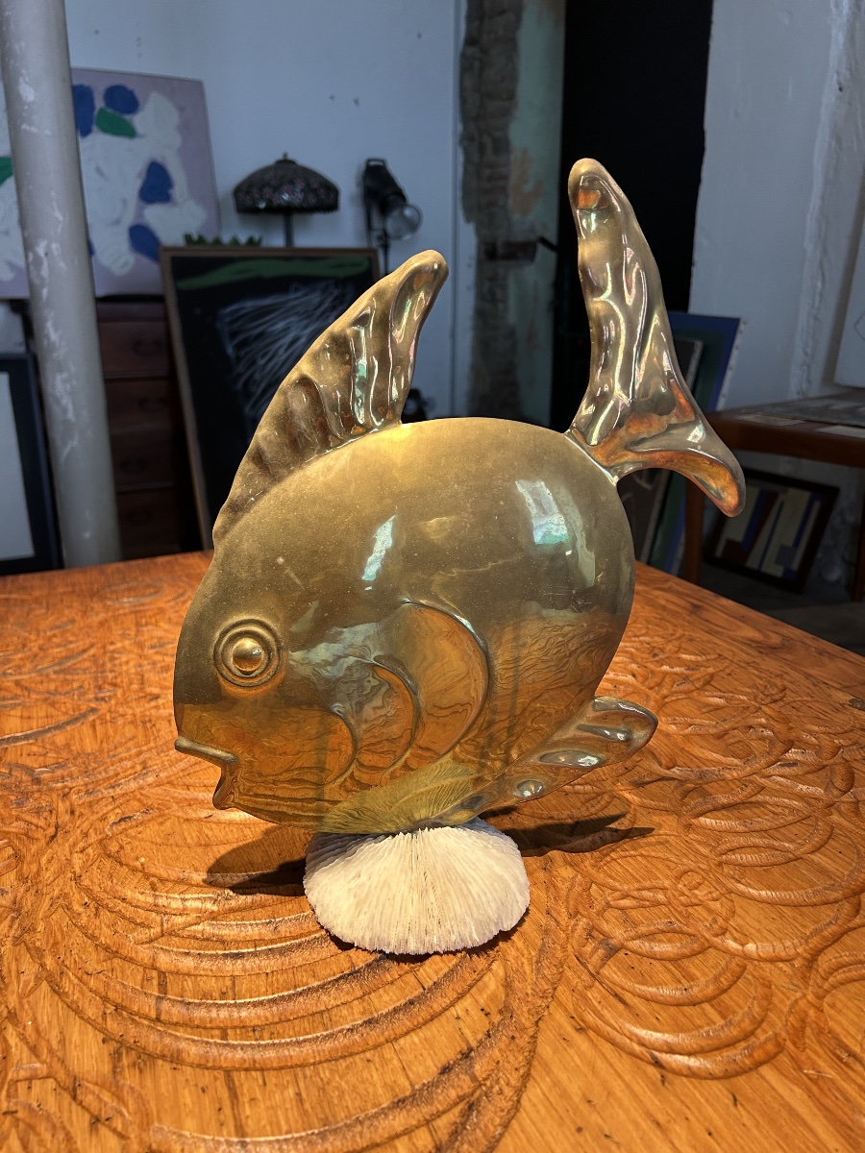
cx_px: 432
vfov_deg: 67.3
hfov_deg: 53.1
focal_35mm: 26
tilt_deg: -17.8
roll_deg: +0.5
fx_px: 866
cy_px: 576
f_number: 1.5
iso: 125
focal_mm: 5.7
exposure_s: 1/100
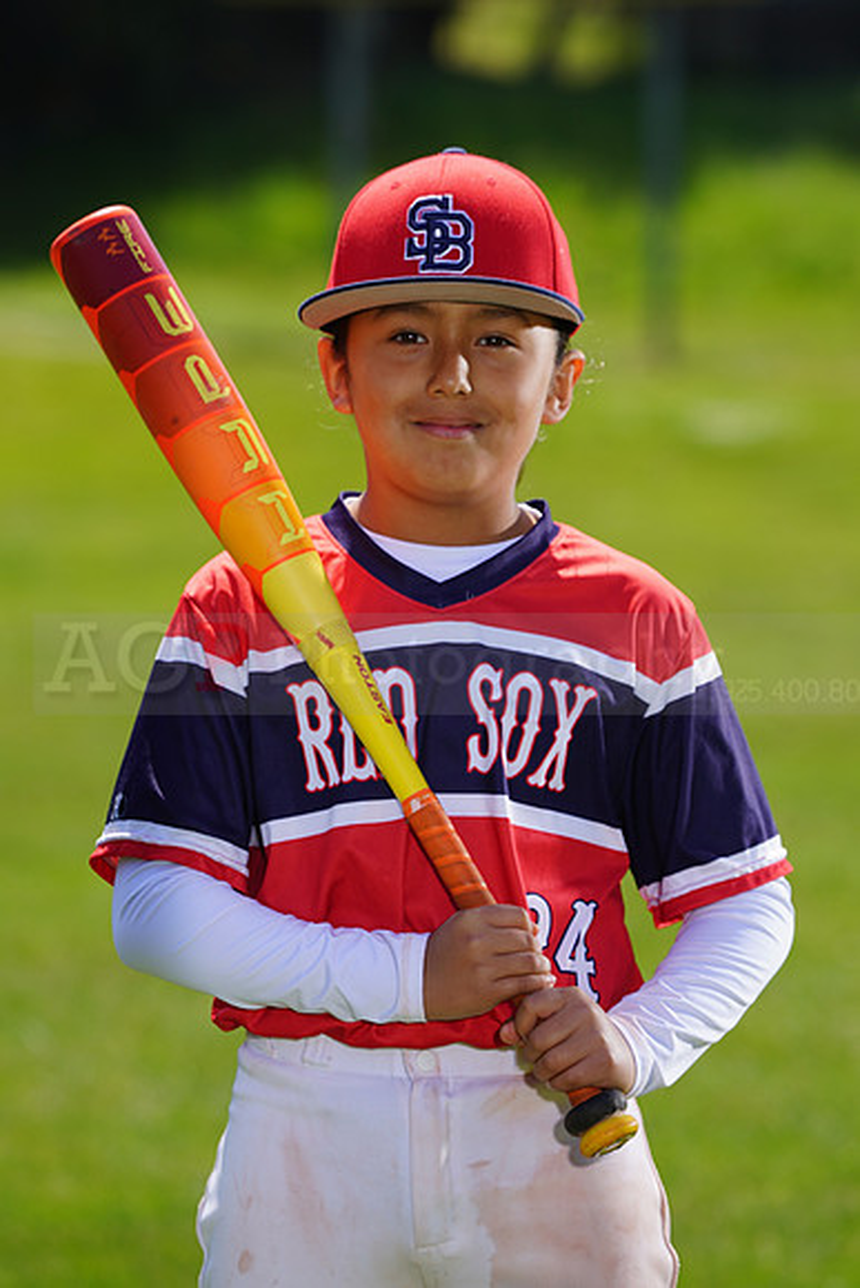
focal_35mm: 238
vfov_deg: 8.6
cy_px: 644
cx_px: 430
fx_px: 8523
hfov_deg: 5.8
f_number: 7.1
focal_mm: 238
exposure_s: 1/250
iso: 100
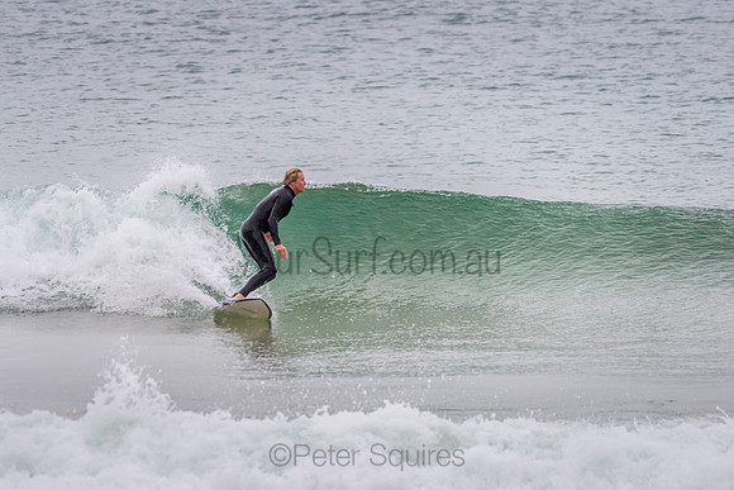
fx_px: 12508
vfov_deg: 2.2
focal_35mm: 613
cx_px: 300
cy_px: 212
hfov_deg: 3.4
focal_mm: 500
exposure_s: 1/1000
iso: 720
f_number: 5.6
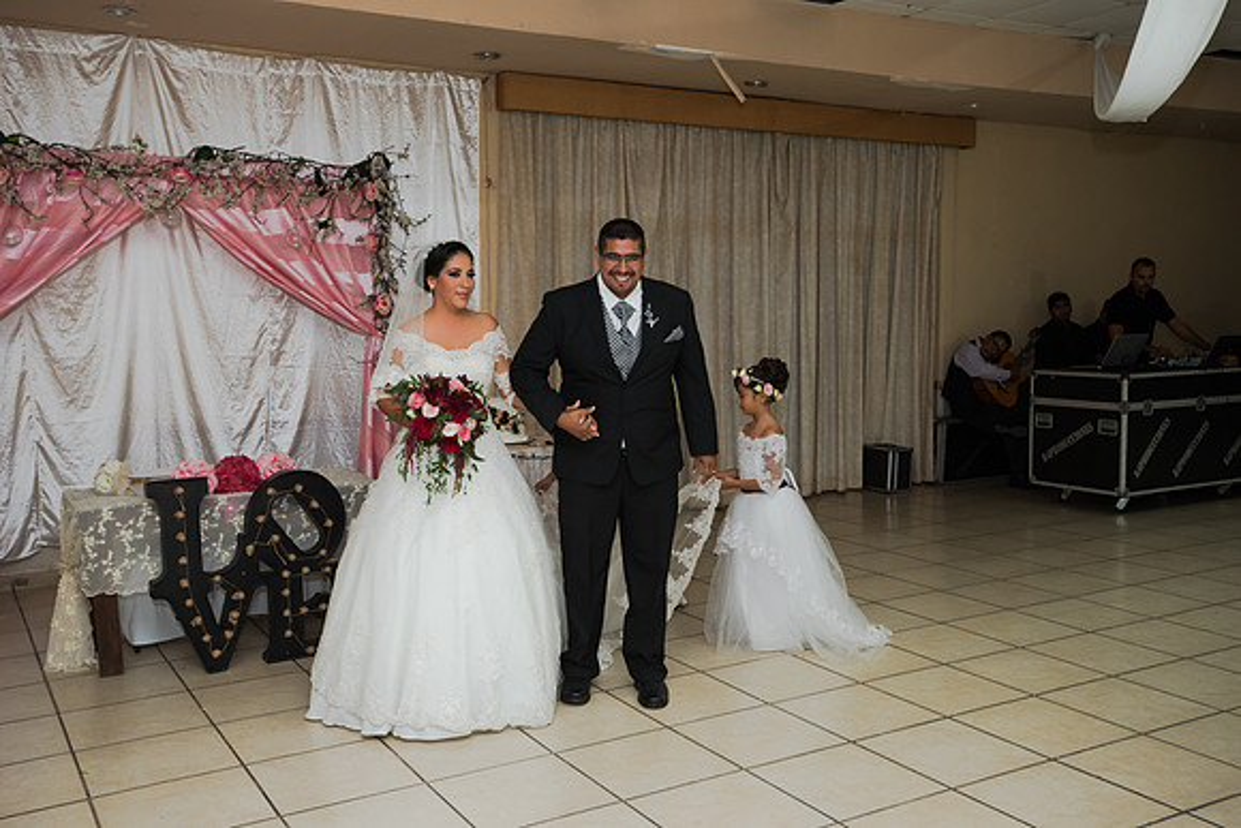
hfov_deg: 54.4
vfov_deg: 37.9
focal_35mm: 35
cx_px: 620
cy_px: 414
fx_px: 1207
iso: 1600
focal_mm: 35
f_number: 3.5
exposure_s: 1/125
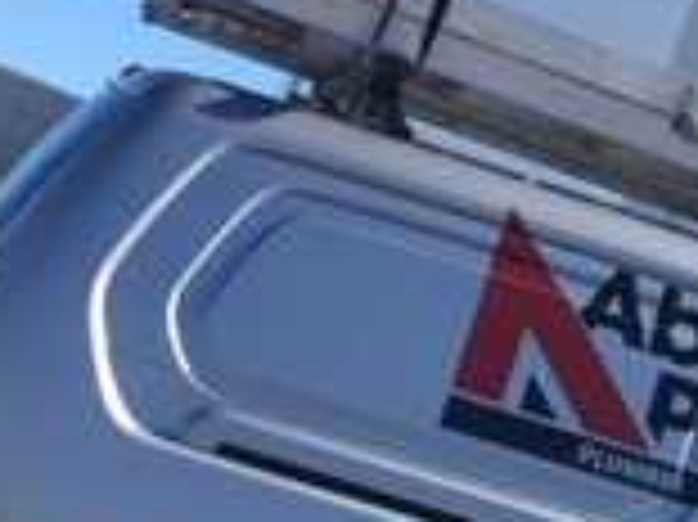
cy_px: 364
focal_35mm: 120
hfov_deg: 14.9
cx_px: 1126
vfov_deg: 12.3
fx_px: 2418
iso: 25
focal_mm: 4.15
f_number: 2.2
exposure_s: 1/1012
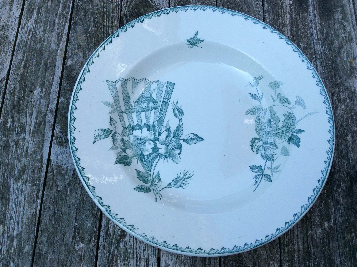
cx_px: 178
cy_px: 134
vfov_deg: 44.1
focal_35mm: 32
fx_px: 330
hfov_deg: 56.9
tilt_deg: -69.7
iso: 32
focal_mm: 3.3
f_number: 2.4
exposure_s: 1/408
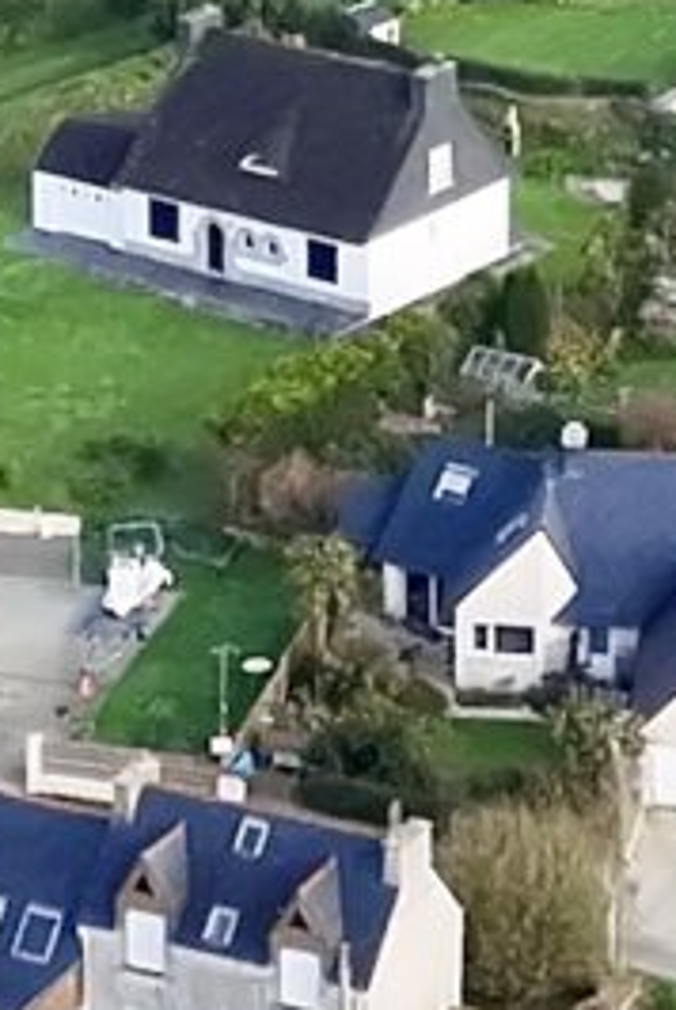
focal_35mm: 240
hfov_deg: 5.7
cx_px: -178
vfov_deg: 8.1
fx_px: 6742
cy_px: -1044
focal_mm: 6.72
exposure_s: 1/2000
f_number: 1.7
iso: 260
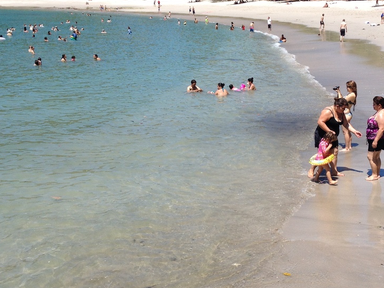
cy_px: 153
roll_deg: -0.3
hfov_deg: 33.1
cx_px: 240
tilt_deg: -16.7
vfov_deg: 25.2
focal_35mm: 58
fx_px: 643
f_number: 2.4
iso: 50
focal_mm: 4.28
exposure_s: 1/2208
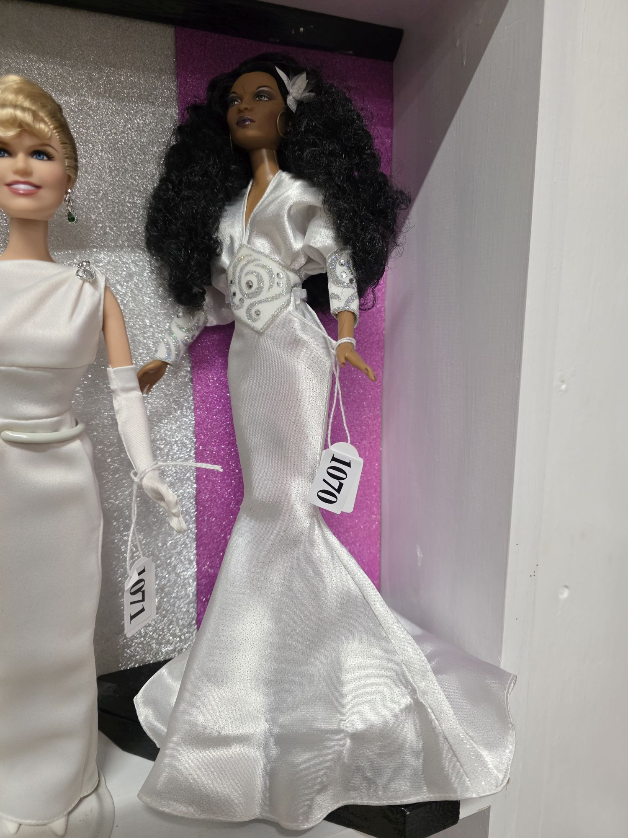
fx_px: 556
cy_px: 419
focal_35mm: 23
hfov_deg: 58.9
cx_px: 314
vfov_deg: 73.9
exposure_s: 1/100
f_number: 1.7
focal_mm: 6.3
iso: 800
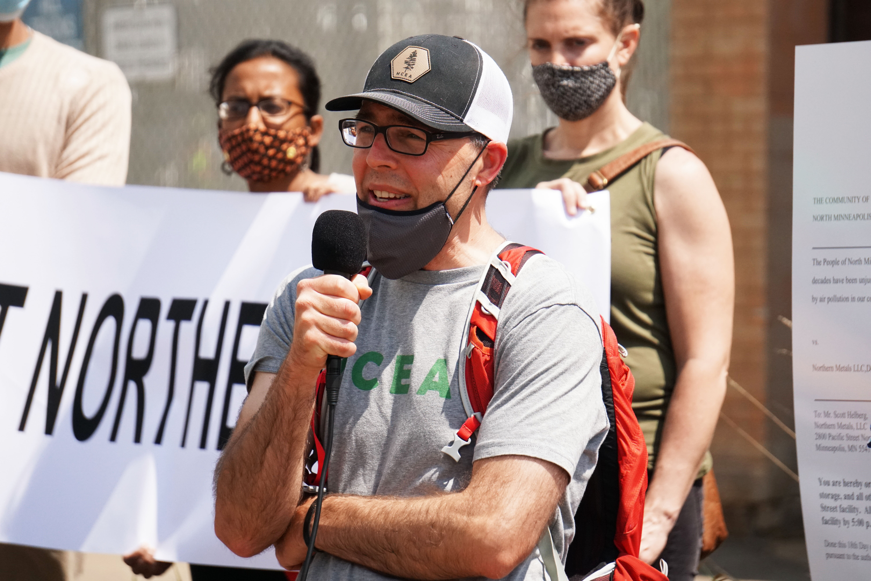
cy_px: 290
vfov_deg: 5.2
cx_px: 436
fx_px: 6423
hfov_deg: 7.8
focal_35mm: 266
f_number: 6.3
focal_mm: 177
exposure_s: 1/4000
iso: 1000
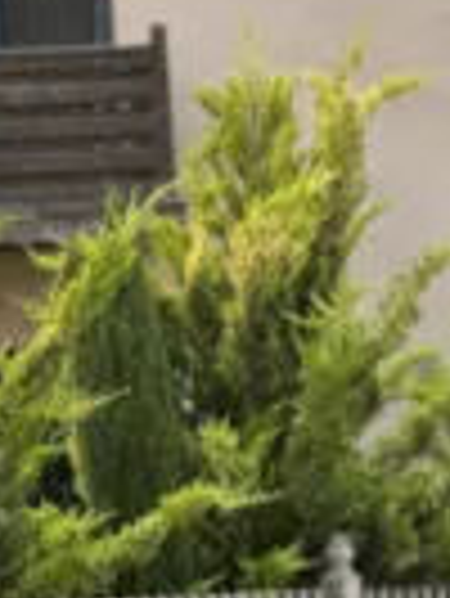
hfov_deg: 6.4
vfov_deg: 8.5
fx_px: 3998
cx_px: 518
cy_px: 616
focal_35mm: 231
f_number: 2.8
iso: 32
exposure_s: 1/595
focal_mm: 9
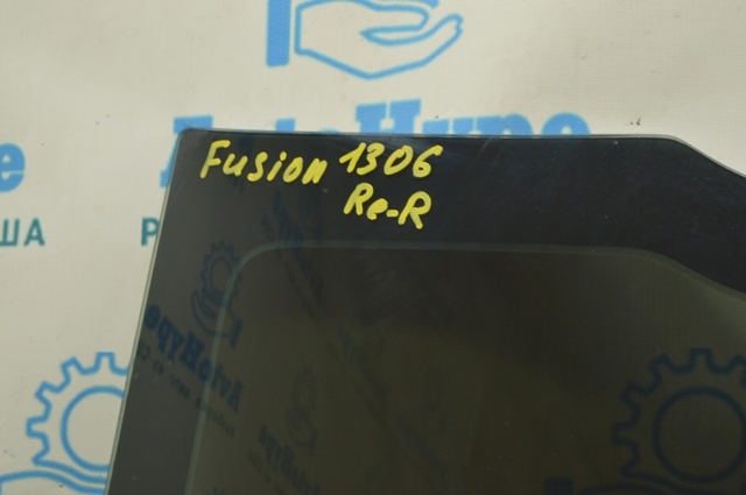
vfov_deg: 16.5
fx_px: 1707
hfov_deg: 24.6
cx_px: 373
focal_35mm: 82
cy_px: 248
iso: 400
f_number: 5.6
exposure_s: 1/20
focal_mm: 55
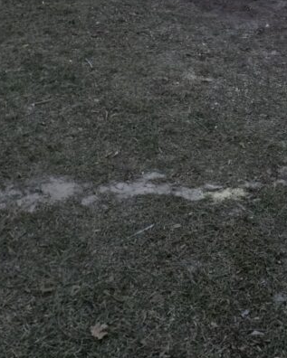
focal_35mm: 58
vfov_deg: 27.6
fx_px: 616
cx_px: 267
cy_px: -95
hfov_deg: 25.3
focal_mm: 6.25
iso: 2000
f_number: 1.7
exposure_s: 1/120
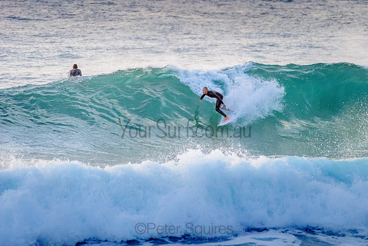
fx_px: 6266
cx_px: 226
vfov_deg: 2.2
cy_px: 96
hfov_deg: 3.4
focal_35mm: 613
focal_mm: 500
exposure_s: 1/2000
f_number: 5.6
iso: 1800
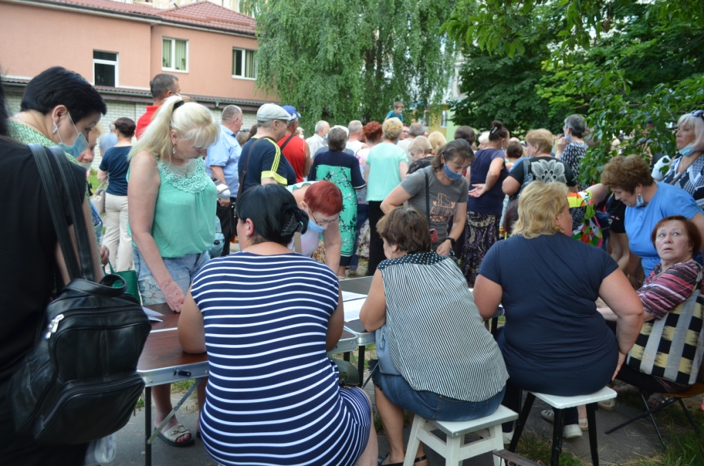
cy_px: 233
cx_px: 352
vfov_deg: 43.4
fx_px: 585
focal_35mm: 30
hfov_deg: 62.0
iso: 400
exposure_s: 1/100
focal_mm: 20
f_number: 5
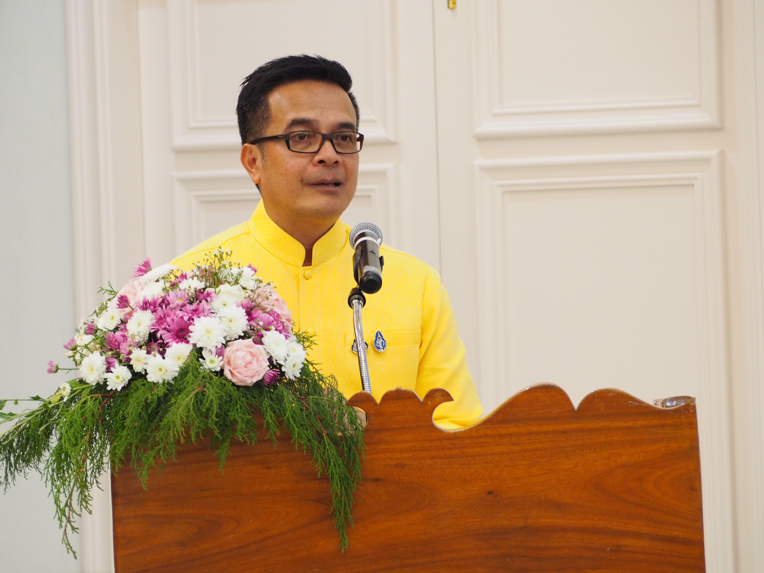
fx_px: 4061
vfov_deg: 8.1
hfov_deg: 10.7
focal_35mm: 184
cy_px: 286
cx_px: 382
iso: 1600
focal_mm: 92
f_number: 4.9
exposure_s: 1/50
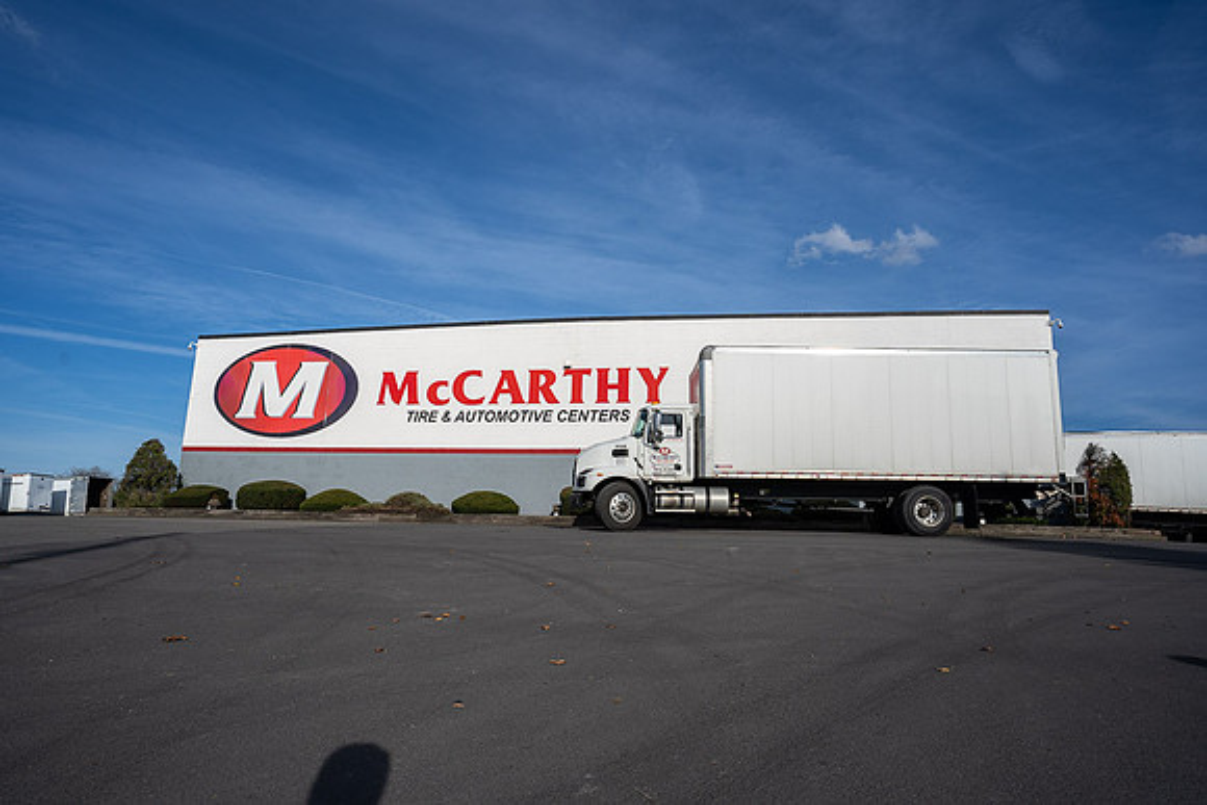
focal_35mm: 21
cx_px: 604
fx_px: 704
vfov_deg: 59.5
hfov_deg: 81.2
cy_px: 402
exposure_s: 1/1000
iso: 125
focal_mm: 21
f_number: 7.1
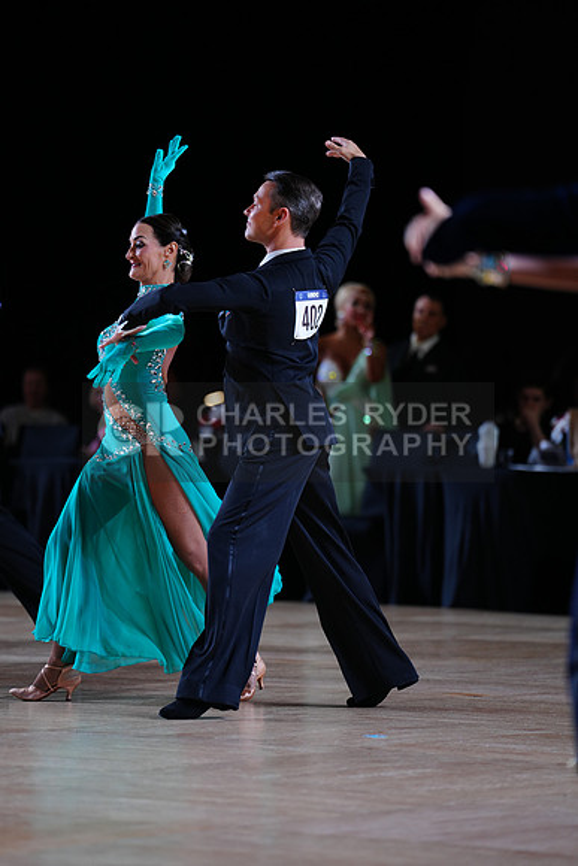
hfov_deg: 7.0
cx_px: 289
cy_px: 433
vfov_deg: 10.4
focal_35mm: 197
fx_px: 4741
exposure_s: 1/500
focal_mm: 197
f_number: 2.8
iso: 500
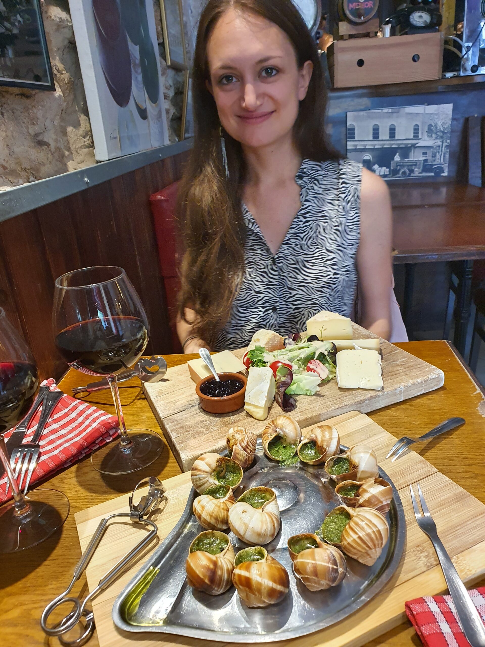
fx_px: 486
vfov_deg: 67.3
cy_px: 324
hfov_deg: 53.1
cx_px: 242
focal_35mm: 26
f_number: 2.4
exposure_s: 1/25
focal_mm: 4.3
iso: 640
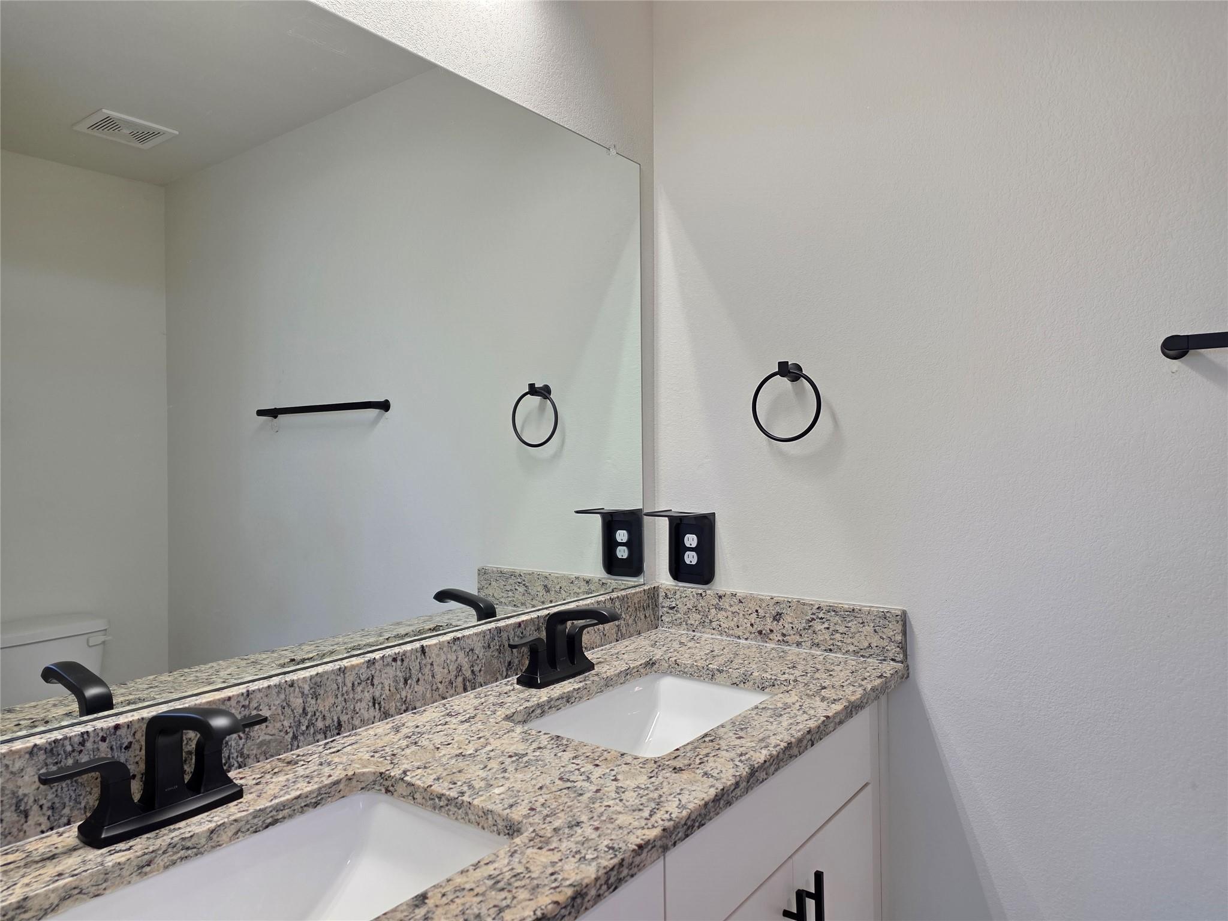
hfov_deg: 73.9
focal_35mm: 23
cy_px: 460
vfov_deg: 58.9
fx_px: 816
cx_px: 614
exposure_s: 1/120
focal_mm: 6.25
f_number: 1.7
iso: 160
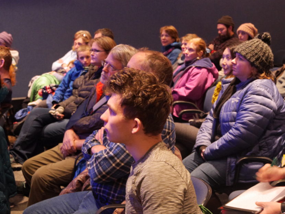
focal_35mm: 74
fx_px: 609
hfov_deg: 26.3
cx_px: 142
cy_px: 107
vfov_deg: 19.9
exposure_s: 1/15
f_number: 4.6
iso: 3200
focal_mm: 37
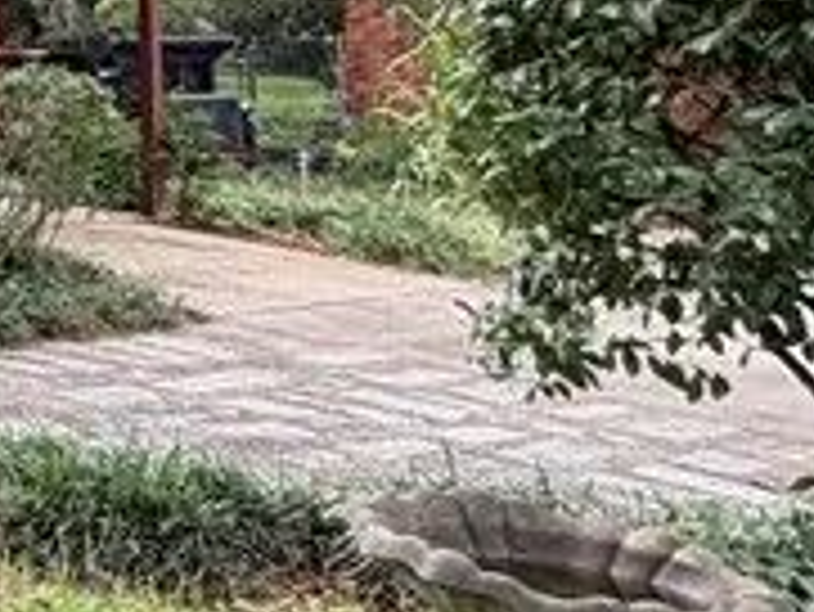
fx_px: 1859
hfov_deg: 16.1
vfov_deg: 17.9
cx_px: -985
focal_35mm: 79
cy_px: -99
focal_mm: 2.22
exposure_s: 1/121
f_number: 2.2
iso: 64
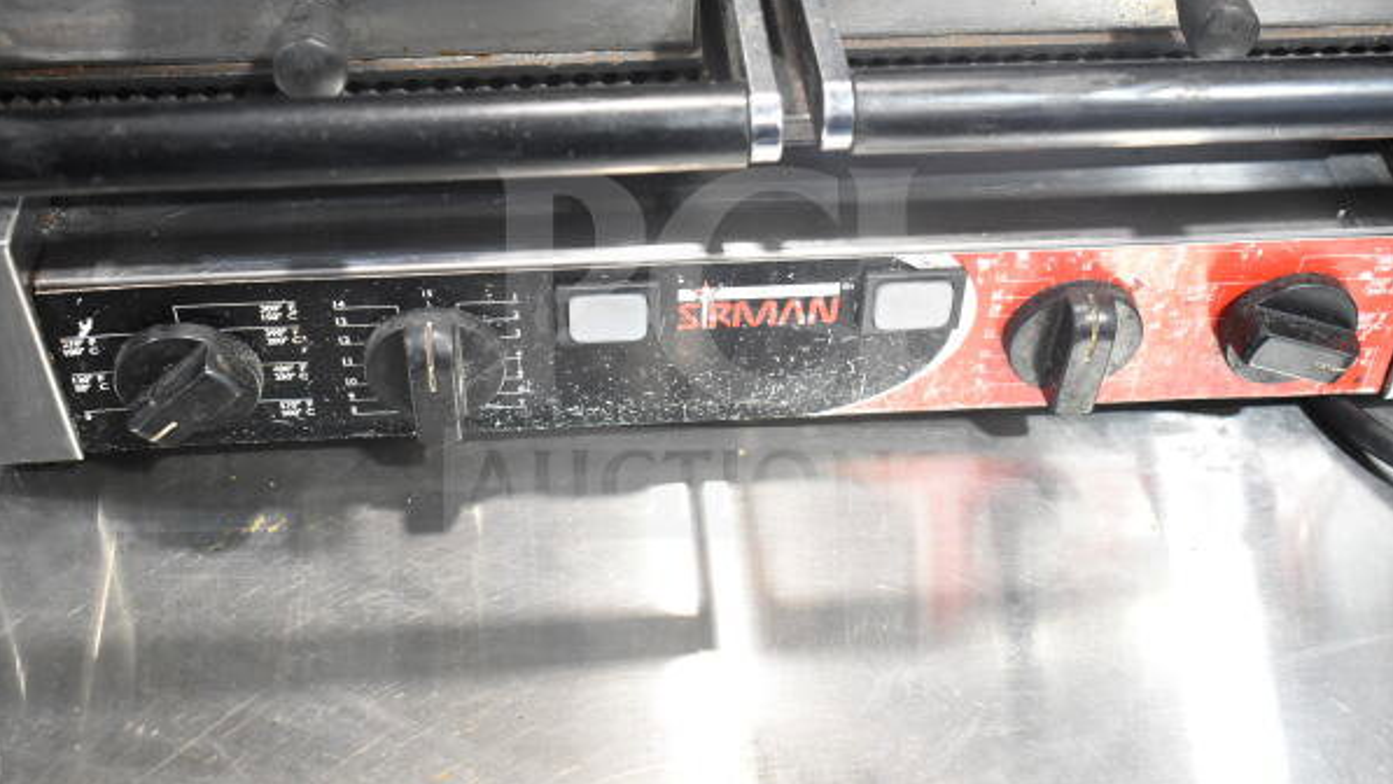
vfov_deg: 25.7
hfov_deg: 44.1
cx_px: 705
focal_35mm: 47
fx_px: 1719
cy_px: 354
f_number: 4.2
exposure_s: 1/80
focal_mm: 29
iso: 1600
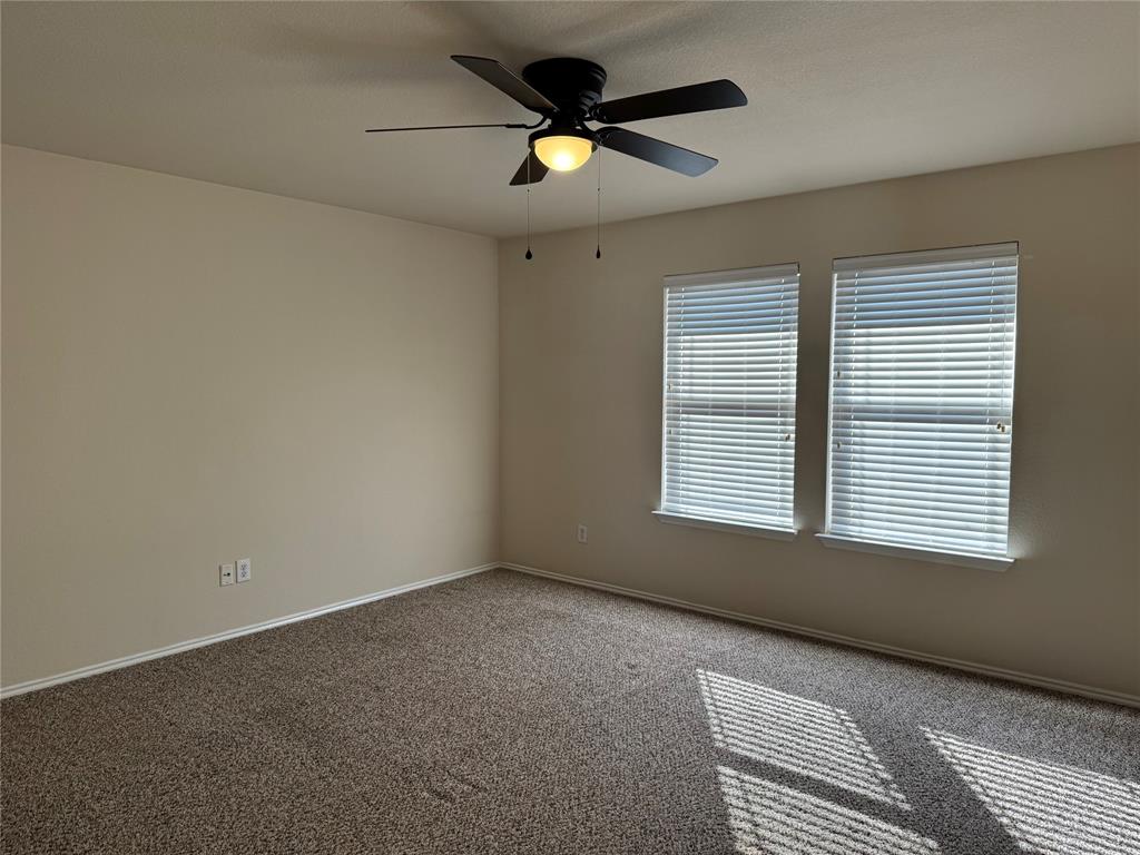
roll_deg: -0.2
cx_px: 570
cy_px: 428
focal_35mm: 24
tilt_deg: -3.7
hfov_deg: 71.6
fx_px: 790
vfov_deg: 56.8
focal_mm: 6.76
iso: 100
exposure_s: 1/144
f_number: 1.78
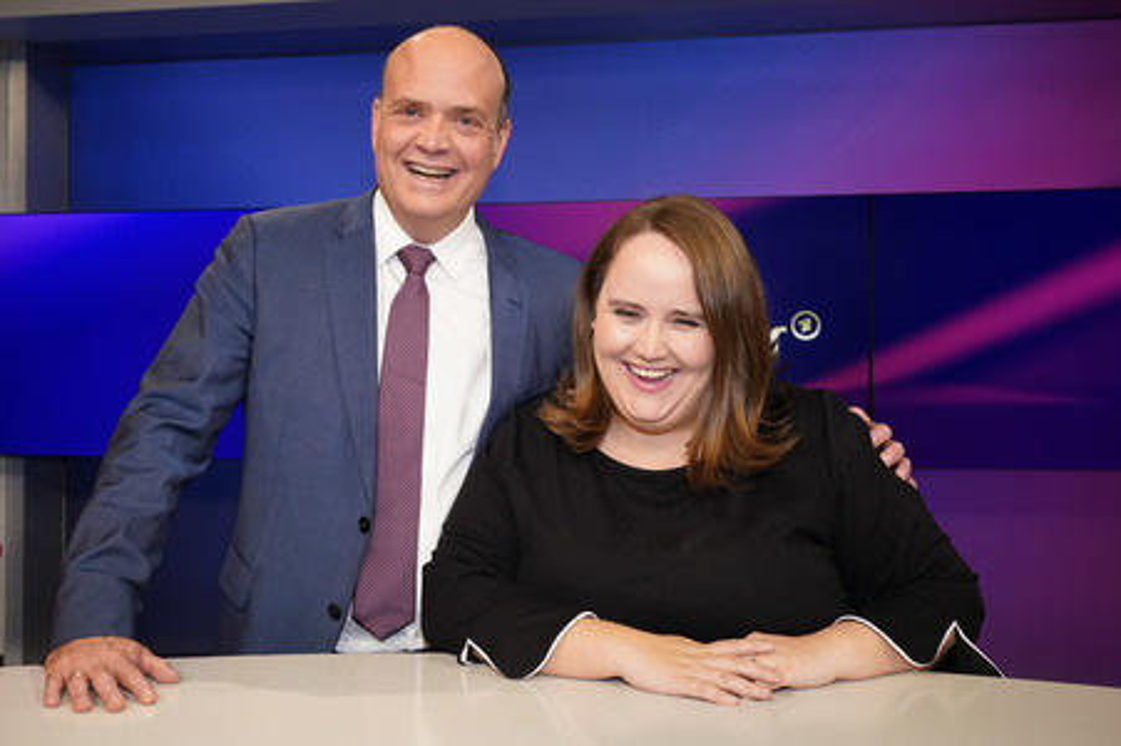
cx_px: 560
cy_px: 373
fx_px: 871
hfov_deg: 65.5
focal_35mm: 28
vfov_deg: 46.3
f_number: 5
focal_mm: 28
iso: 2000
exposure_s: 1/125
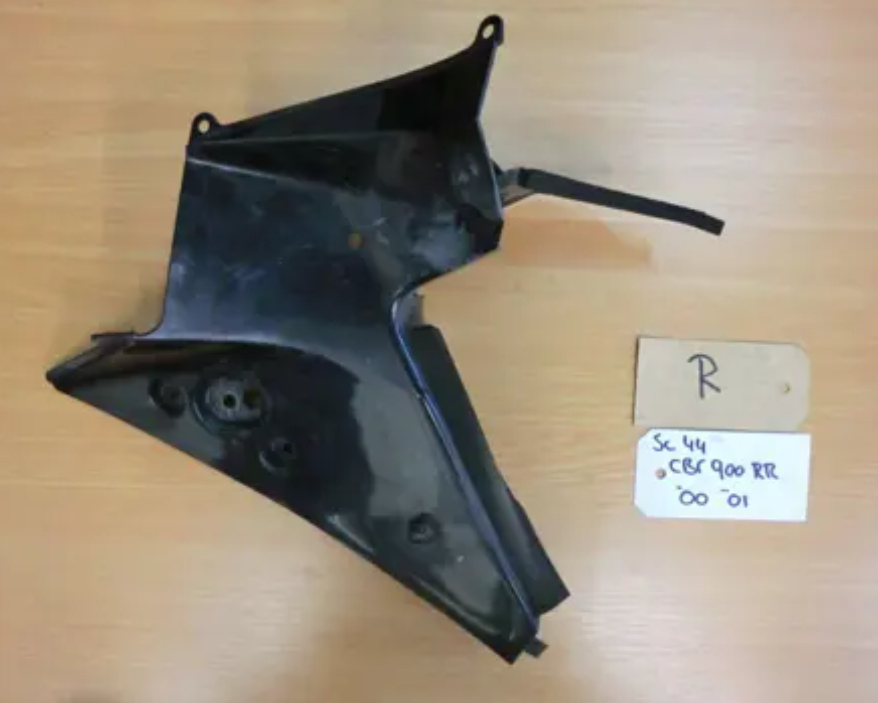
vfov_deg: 50.0
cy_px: 346
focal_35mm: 29
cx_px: 429
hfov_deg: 60.4
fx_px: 754
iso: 500
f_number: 3.2
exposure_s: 1/60
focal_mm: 4.9
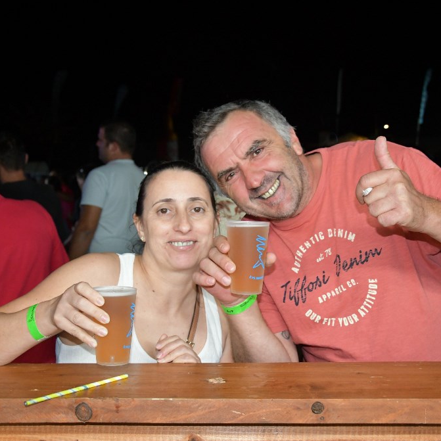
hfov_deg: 35.3
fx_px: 692
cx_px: 230
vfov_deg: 35.4
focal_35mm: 48
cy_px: 221
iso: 2200
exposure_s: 1/60
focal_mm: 25
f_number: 4
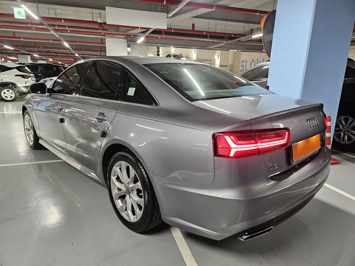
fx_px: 236
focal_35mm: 23
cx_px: 178
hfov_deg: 73.9
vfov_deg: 58.9
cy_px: 133
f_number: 1.8
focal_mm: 5.4
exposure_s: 1/120
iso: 800
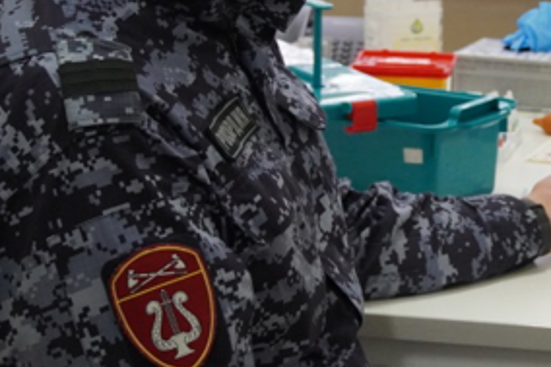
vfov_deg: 8.4
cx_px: 562
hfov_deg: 12.5
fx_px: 2483
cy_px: 68
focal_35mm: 162
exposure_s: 1/160
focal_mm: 41
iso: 2500
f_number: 5
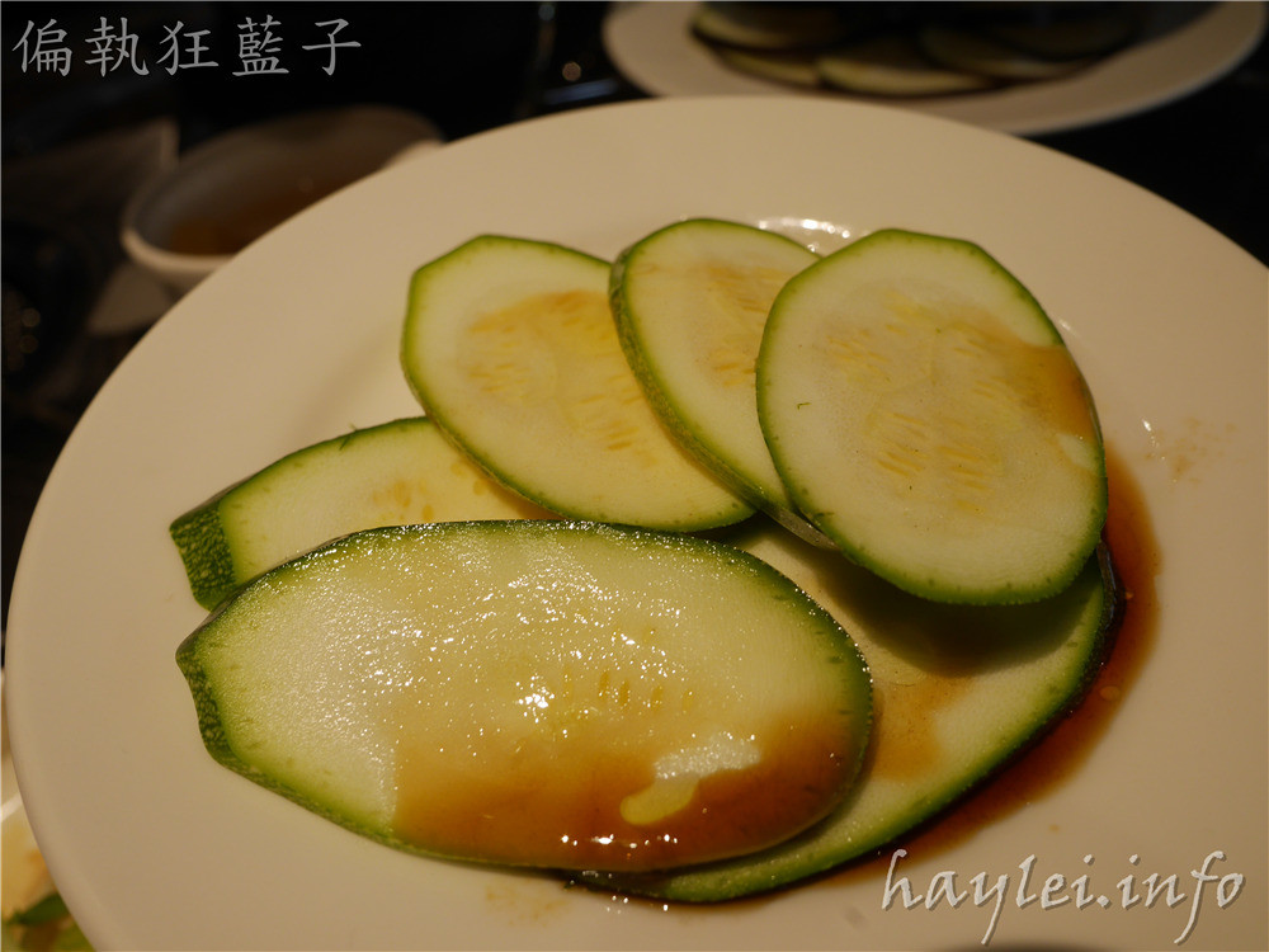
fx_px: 1100
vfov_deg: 46.8
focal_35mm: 30
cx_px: 634
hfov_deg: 60.0
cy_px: 476
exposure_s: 1/60
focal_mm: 15
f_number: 5
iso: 250
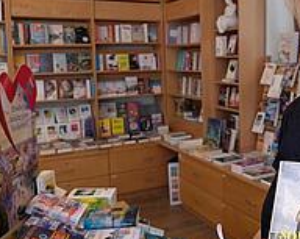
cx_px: 220
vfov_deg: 34.7
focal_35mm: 43
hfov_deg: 41.8
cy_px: 94
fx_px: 381
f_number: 1.68
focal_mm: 6.9
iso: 55
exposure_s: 1/100
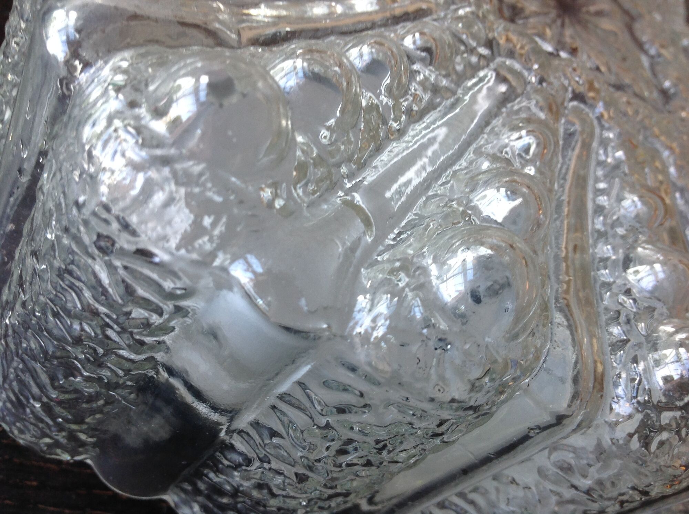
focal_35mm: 35
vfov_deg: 40.6
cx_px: 344
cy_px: 257
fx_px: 696
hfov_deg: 52.7
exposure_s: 1/24
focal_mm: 4.28
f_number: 2.4
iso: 50
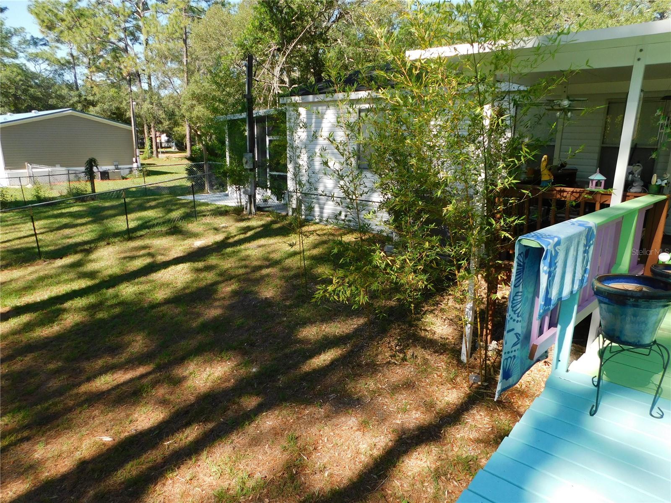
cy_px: 252
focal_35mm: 23
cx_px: 336
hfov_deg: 73.9
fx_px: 446
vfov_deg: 58.9
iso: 125
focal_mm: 4
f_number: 3
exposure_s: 1/500
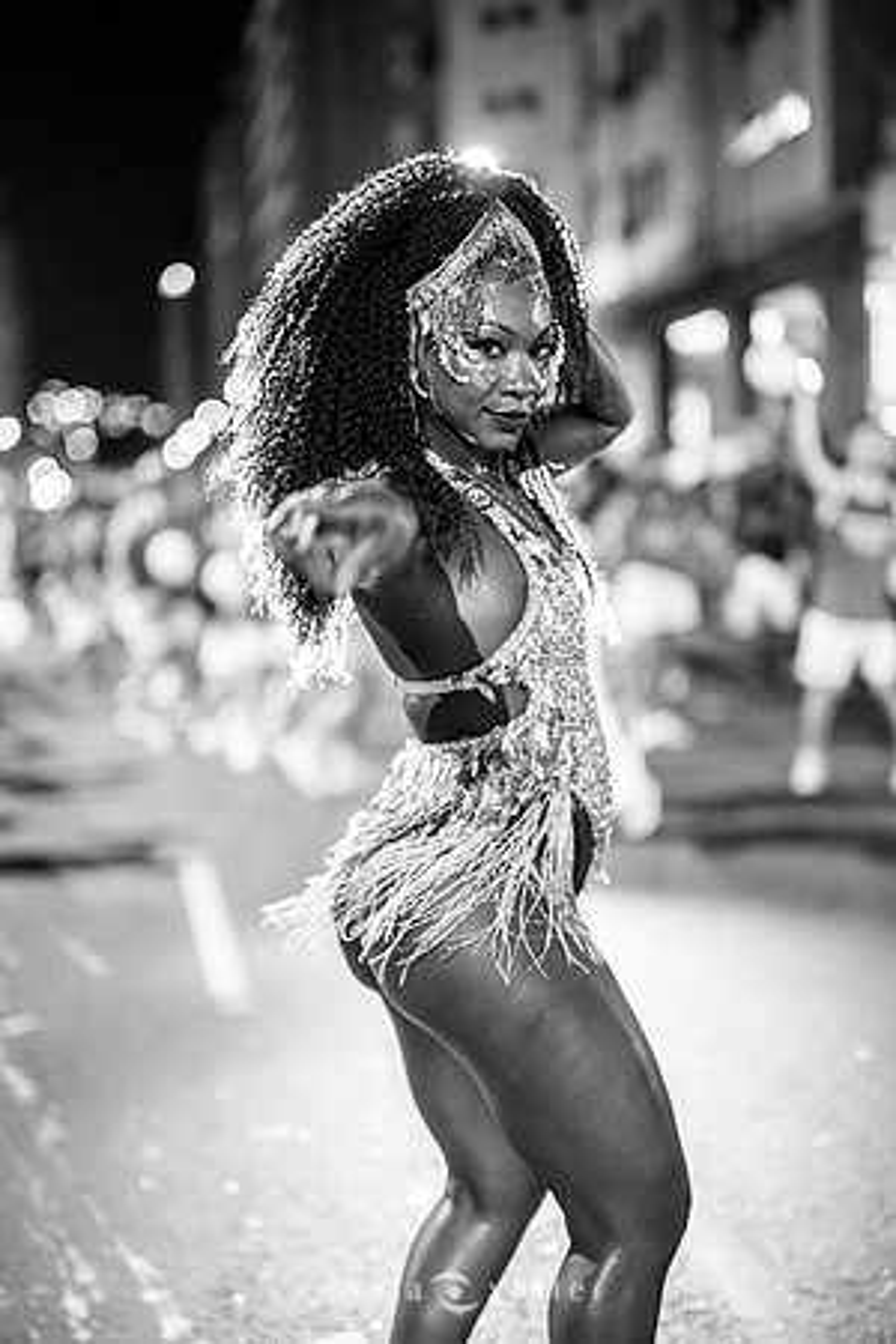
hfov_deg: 27.0
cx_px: 448
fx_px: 1867
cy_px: 672
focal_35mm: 50
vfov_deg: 39.6
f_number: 1.2
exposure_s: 1/320
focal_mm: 50
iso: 2000
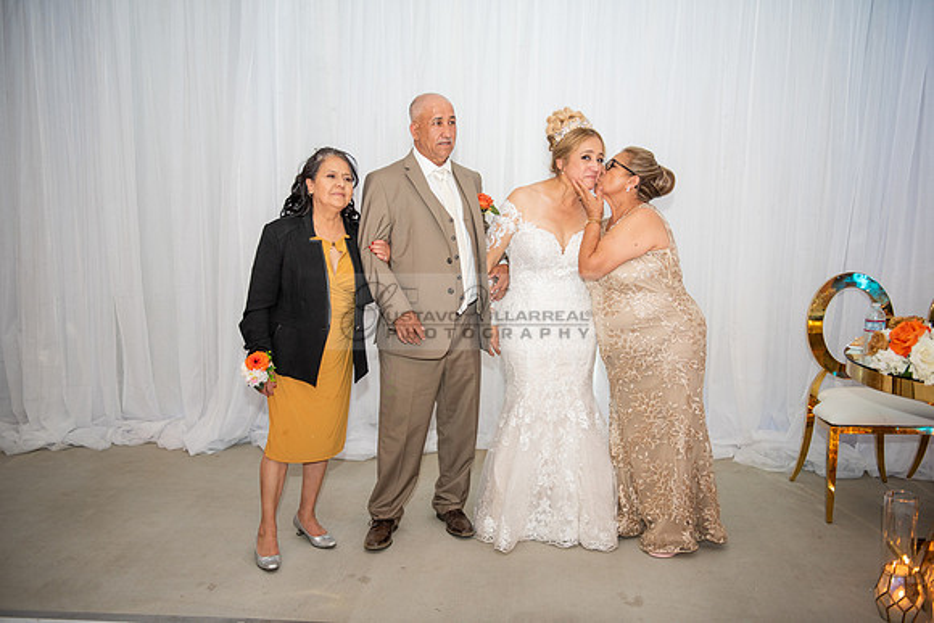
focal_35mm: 35
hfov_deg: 54.4
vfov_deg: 37.9
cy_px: 312
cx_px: 467
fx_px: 908
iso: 640
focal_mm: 35
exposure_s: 1/125
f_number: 2.8
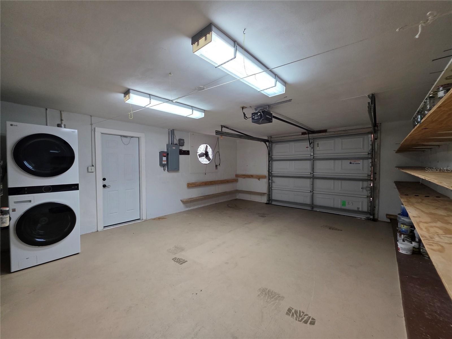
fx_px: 170
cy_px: 170
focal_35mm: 13
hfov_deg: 106.2
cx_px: 226
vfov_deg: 89.9
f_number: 1.9
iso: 200
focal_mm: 2.2
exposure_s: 1/120
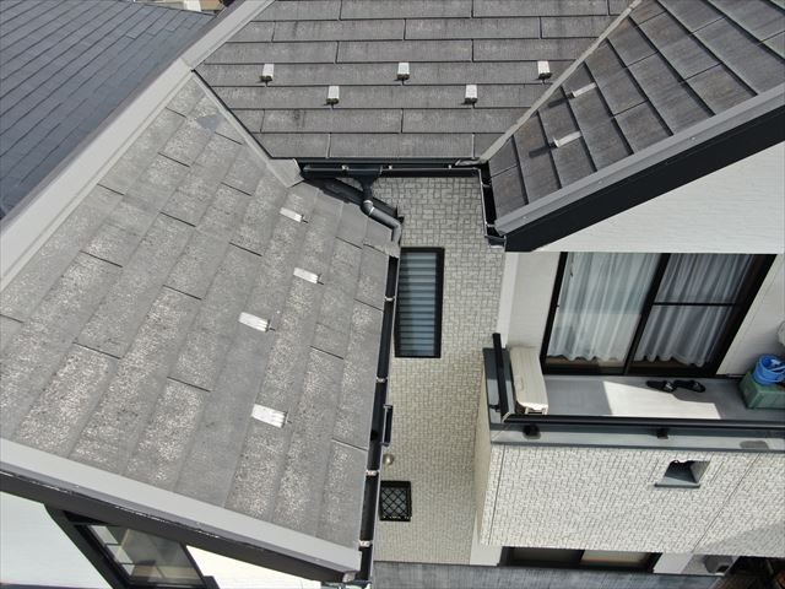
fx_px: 544
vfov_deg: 56.8
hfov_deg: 71.6
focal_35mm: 24
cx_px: 392
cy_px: 294
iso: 100
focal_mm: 4.39
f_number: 2.8
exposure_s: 1/800
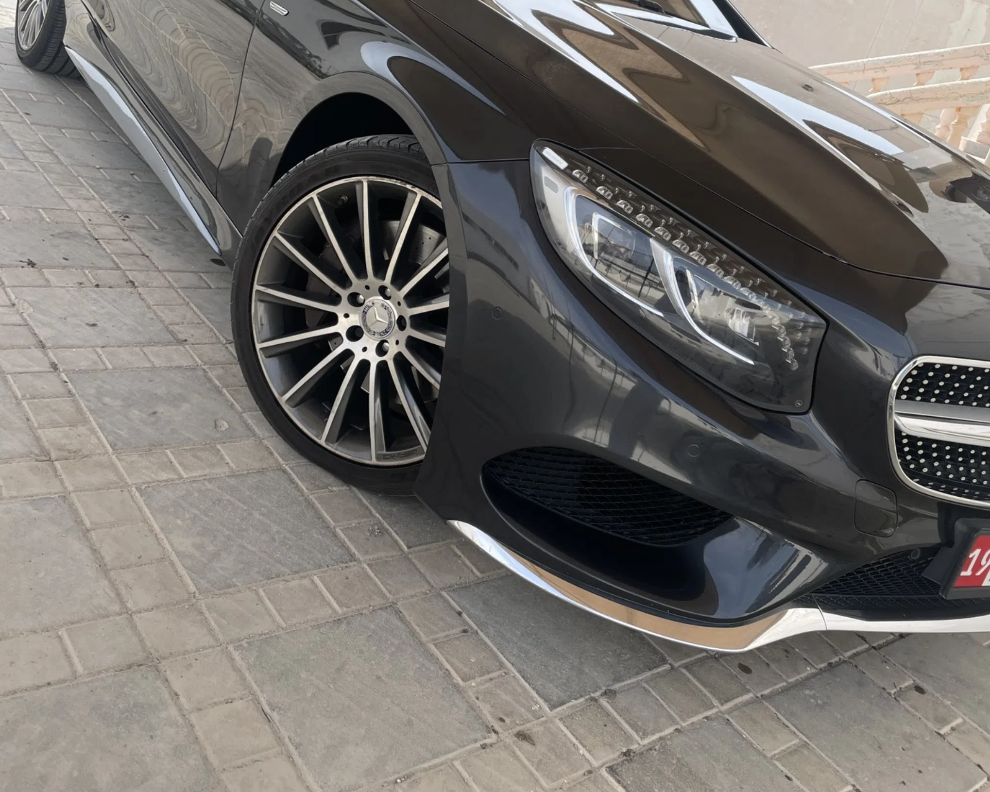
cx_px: 493
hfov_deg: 52.8
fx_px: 996
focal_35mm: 34
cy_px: 232
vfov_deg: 42.5
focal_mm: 4.2
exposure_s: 1/1855
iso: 32
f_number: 1.6
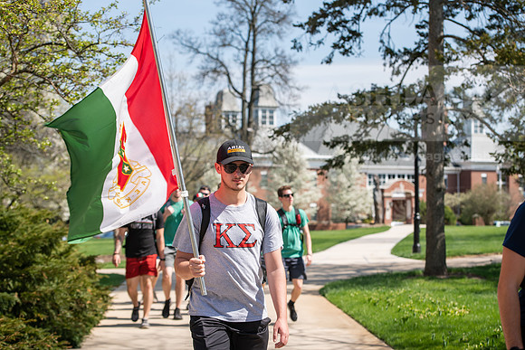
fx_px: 1138
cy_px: 175
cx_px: 262
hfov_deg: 26.0
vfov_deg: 17.5
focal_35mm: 78
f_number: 5
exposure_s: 1/320
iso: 80
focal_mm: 78
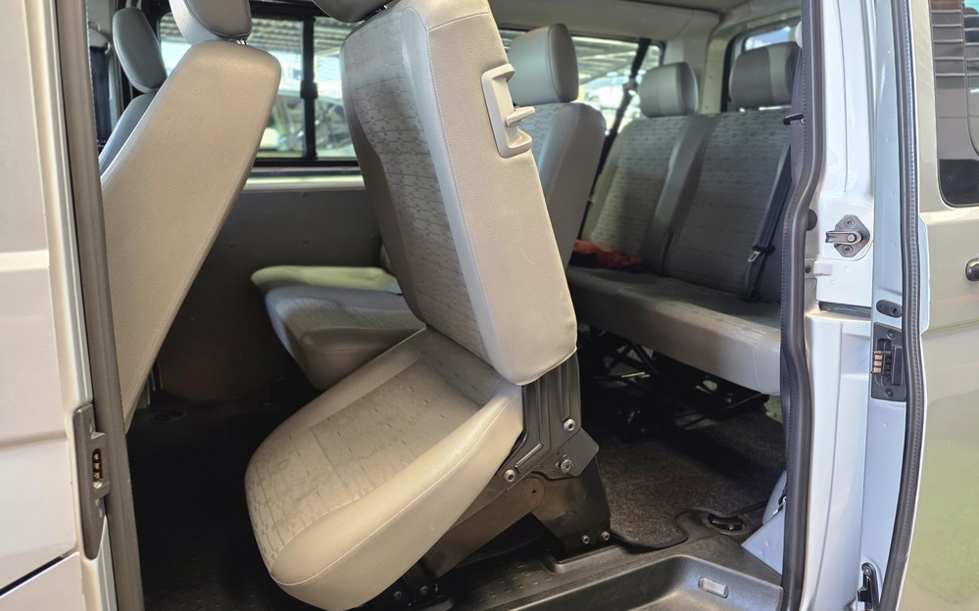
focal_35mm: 25
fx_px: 667
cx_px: 486
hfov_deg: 72.6
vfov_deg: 49.2
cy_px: 289
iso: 125
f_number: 1.7
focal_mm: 6.25
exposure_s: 1/100
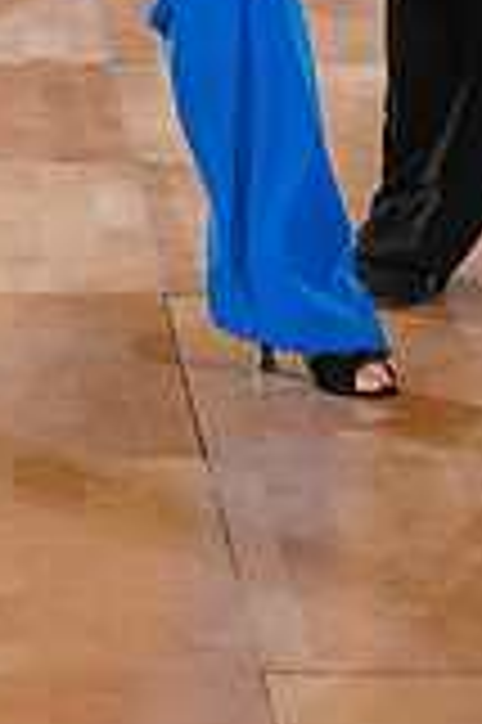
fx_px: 5595
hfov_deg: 4.9
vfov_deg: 7.3
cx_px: 381
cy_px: -418
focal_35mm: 278
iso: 1250
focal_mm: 77
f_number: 4
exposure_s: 1/400
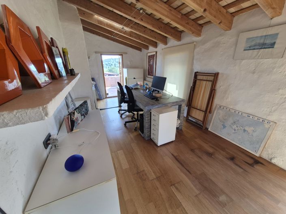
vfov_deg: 89.9
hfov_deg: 106.2
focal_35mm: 13
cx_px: 143
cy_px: 107
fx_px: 107
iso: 320
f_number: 2.2
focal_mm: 1.74
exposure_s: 1/359
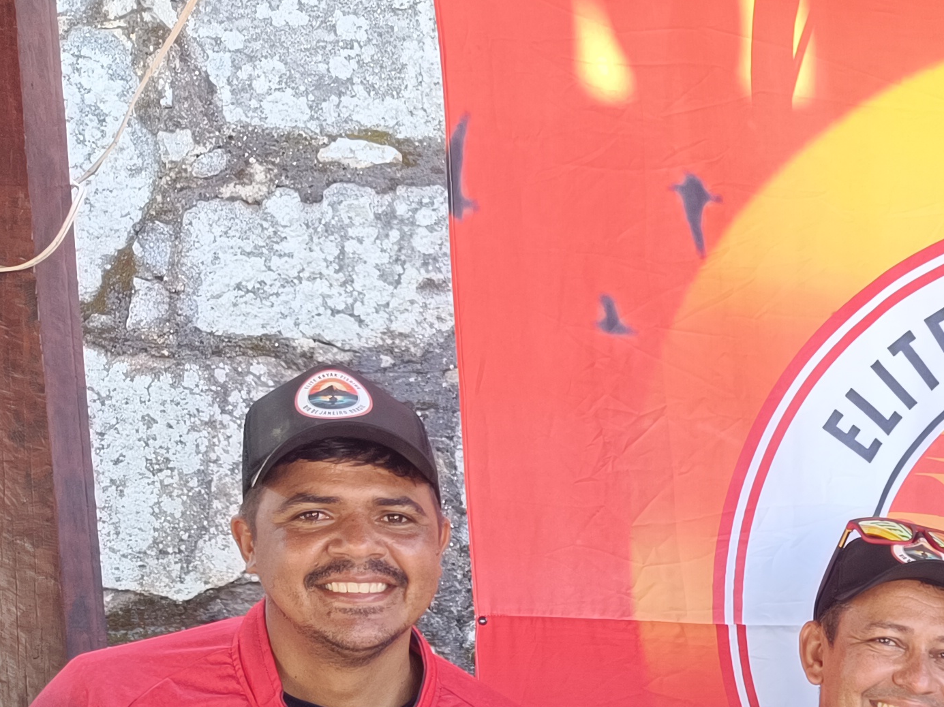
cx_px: 1196
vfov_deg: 19.5
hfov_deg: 24.3
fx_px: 1936
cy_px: 846
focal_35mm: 71
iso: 117
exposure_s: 1/120
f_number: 1.88
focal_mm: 5.59
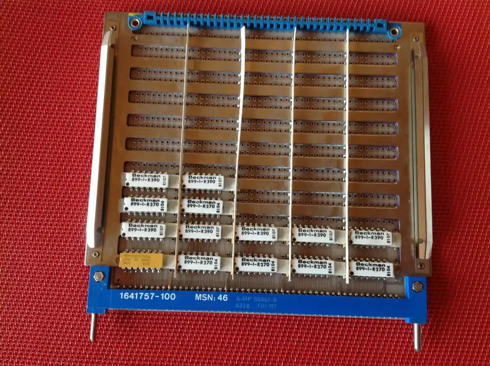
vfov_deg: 40.6
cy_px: 183
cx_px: 245
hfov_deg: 52.7
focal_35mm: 35
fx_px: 494
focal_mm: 4.28
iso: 64
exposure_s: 1/40
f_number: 2.4
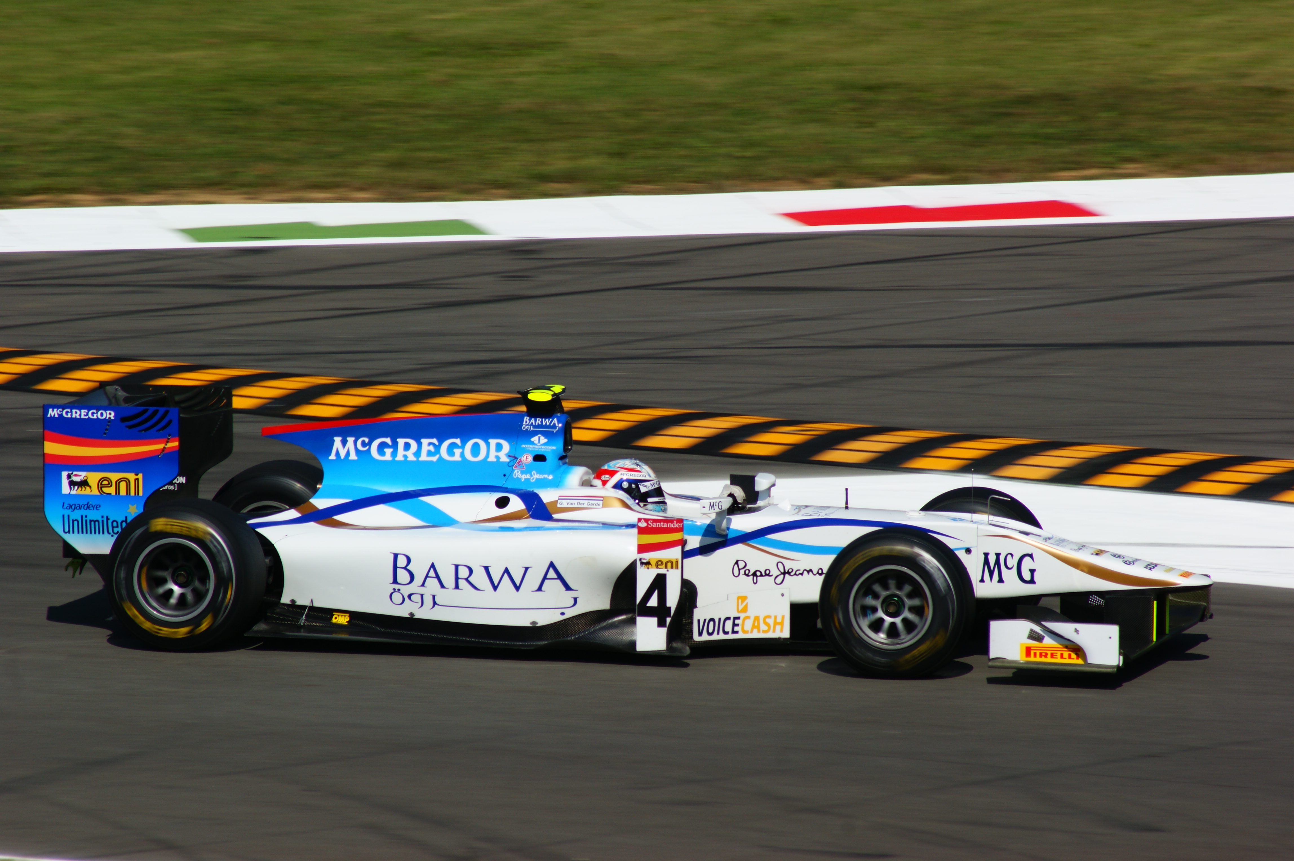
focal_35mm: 450
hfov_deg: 4.6
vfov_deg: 3.1
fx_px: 16165
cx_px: 647
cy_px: 430
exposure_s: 1/250
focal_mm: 300
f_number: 13
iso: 100
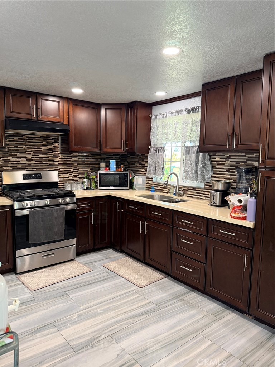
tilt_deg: -5.1
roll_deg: -1.3
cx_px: 138
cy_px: 184
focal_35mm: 24
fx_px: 254
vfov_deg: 71.6
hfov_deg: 56.8
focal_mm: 6.76
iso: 160
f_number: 1.78
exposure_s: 1/60
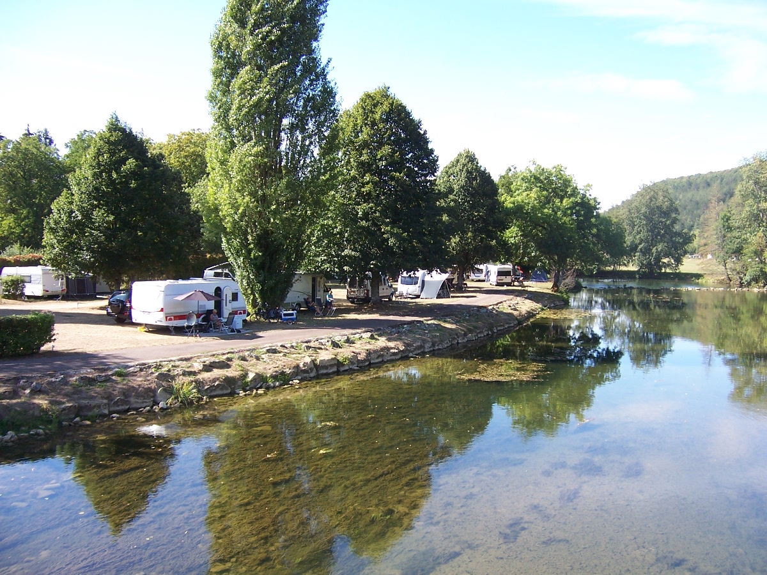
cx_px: 384
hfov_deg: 55.4
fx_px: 731
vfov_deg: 42.9
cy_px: 288
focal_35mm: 33
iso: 80
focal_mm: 5.5
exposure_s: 1/250
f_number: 3.4
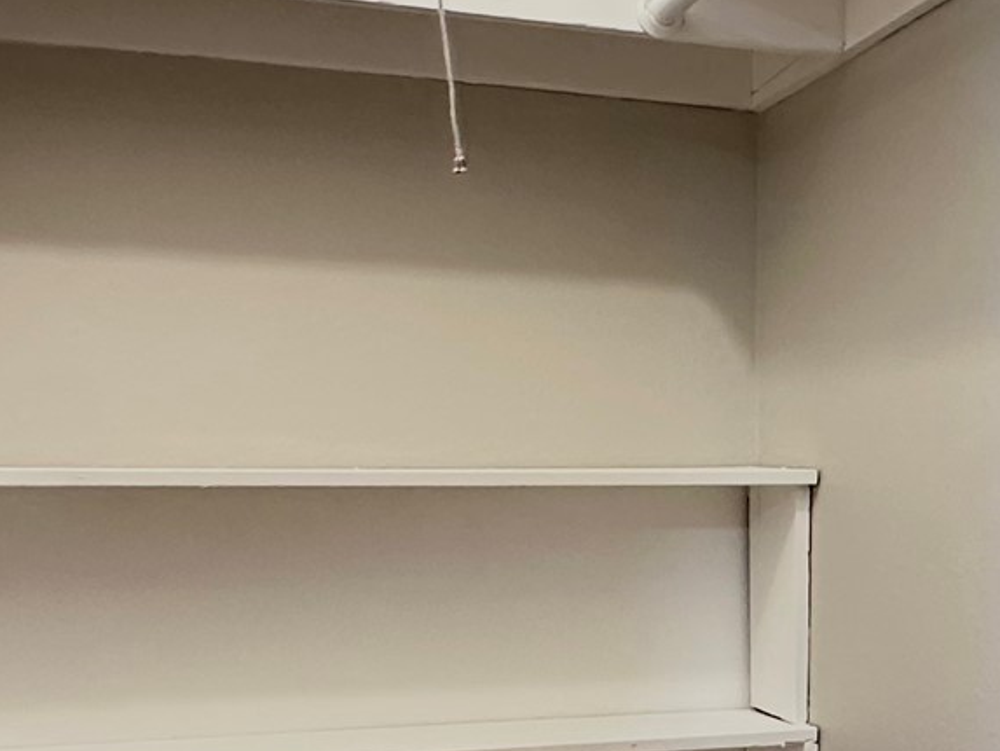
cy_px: 576
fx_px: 1445
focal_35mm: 50
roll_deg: +0.1
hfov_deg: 37.9
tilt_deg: -2.6
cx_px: 637
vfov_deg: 28.6
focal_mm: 2.22
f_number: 2.2
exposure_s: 1/60
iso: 400
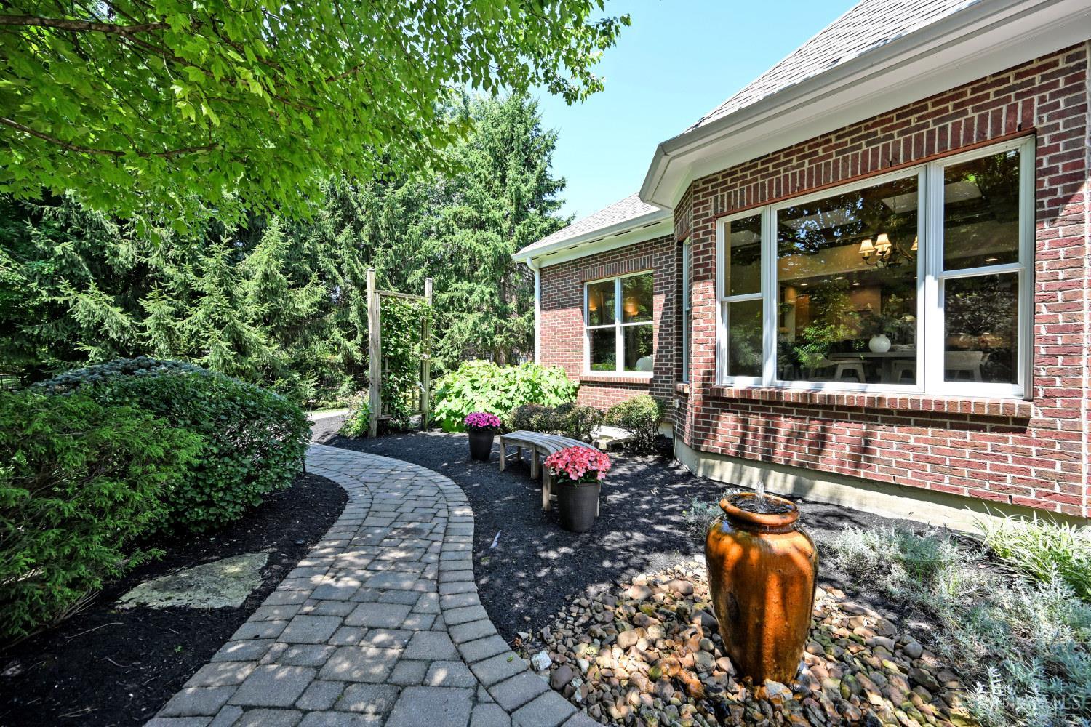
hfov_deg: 104.3
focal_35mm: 14
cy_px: 364
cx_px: 546
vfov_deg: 81.2
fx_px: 424
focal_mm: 14
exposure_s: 1/250
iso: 200
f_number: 5
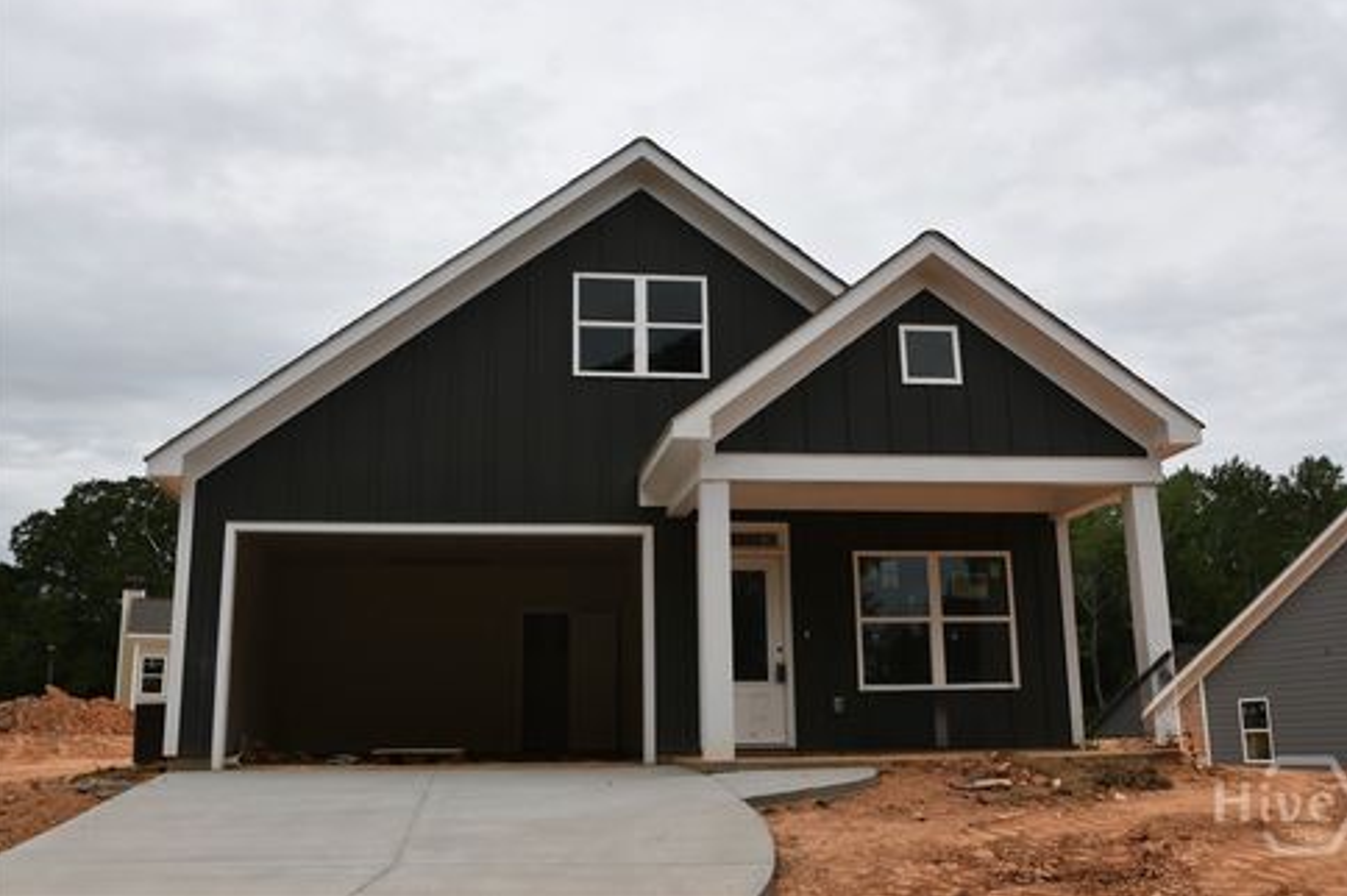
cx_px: 685
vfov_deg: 42.3
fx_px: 1159
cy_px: 435
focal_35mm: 31
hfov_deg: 60.3
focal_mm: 20
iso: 100
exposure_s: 1/320
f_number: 9
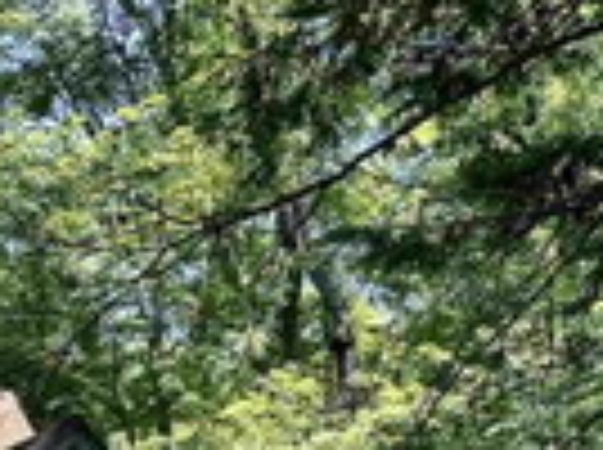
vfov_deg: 14.1
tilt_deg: -2.7
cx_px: -243
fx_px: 1600
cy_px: 814
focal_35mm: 92
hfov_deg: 19.2
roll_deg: -1.1
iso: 80
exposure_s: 1/857
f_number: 1.78
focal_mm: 6.86
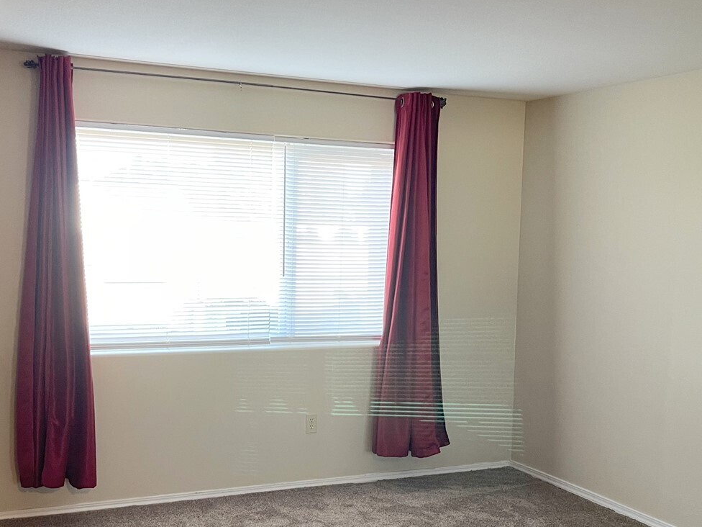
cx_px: 311
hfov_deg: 45.7
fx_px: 831
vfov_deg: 35.0
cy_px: 325
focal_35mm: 41
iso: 125
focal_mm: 5.1
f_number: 1.6
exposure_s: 1/60
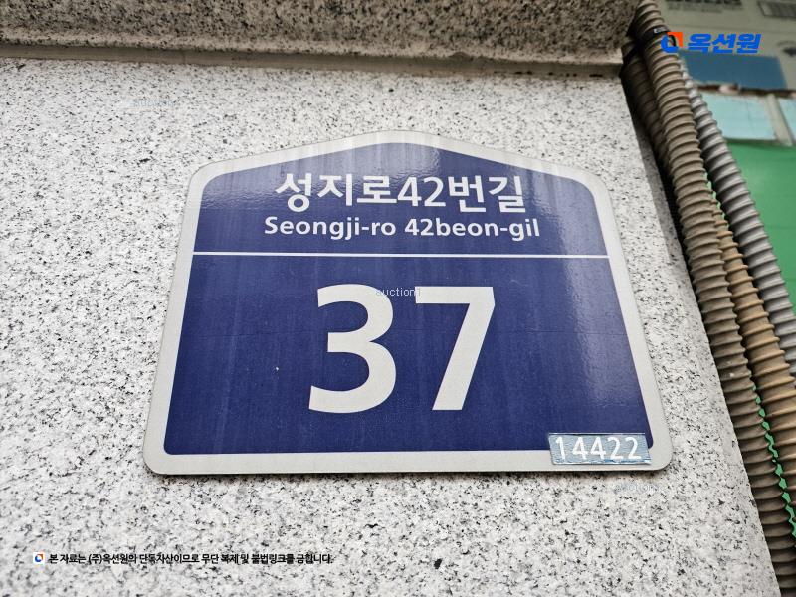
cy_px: 298
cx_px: 398
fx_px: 529
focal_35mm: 23
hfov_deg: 73.9
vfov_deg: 58.9
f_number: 1.7
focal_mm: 6.3
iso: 160
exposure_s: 1/207
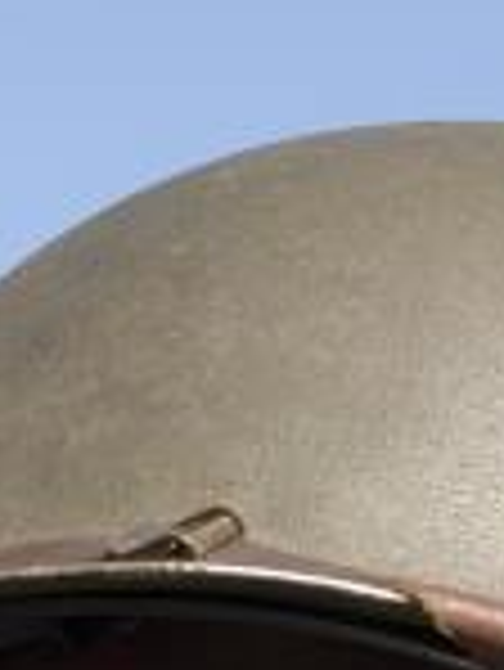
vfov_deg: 4.6
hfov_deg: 3.5
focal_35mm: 423
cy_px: 1201
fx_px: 8203
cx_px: 428
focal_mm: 65
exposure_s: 1/160
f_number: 9
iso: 160
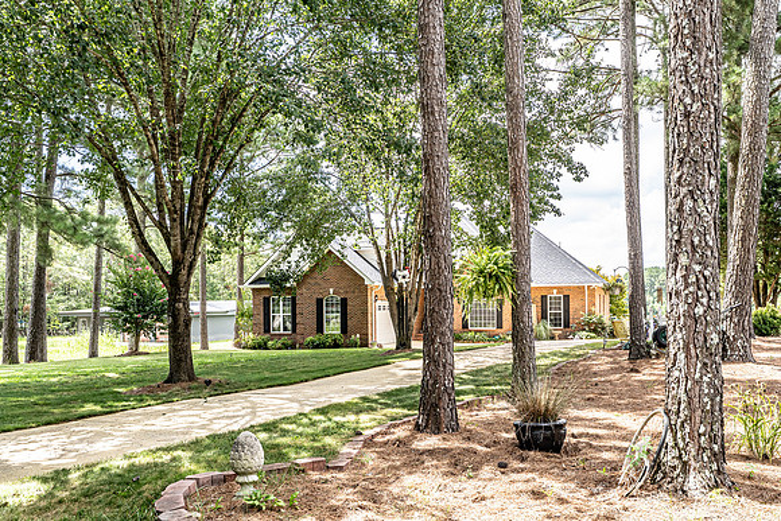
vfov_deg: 43.4
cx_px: 433
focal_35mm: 30
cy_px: 310
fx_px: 652
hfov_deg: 61.7
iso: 640
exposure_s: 1/320
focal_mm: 24
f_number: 8
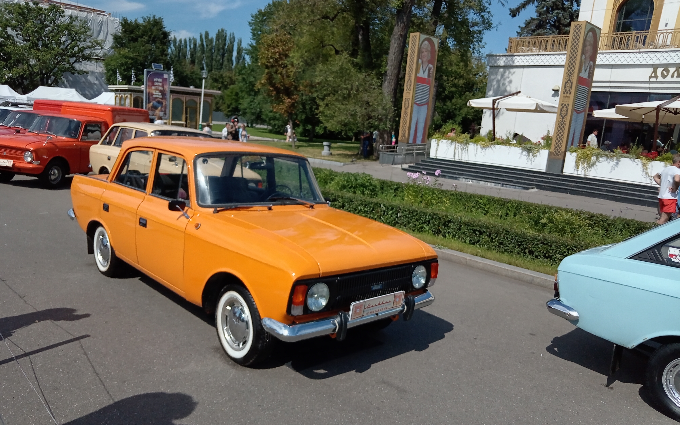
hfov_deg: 68.4
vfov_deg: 46.0
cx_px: 337
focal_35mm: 27
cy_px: 227
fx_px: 500
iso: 100
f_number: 1.8
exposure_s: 1/2217
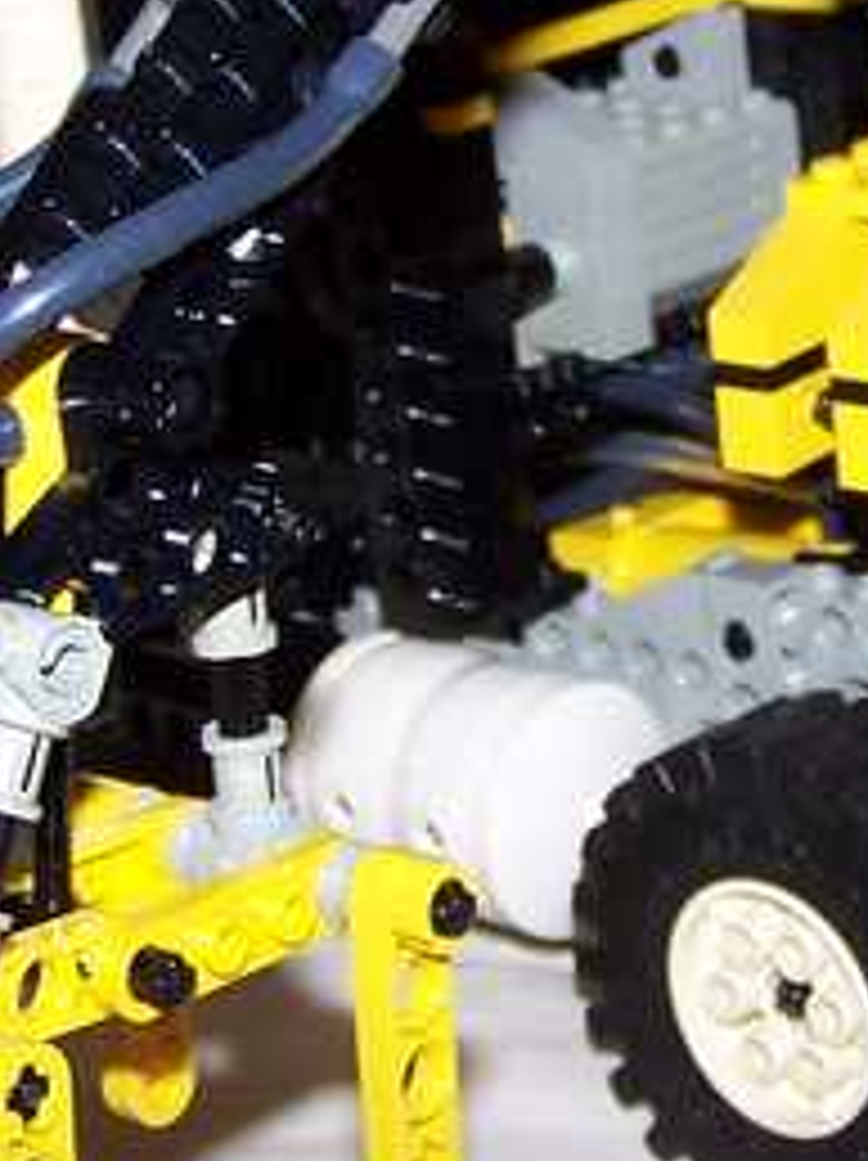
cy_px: 342
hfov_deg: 12.5
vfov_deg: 16.6
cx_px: 643
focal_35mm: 118
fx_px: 3952
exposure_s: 1/60
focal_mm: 6.3
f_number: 2.8
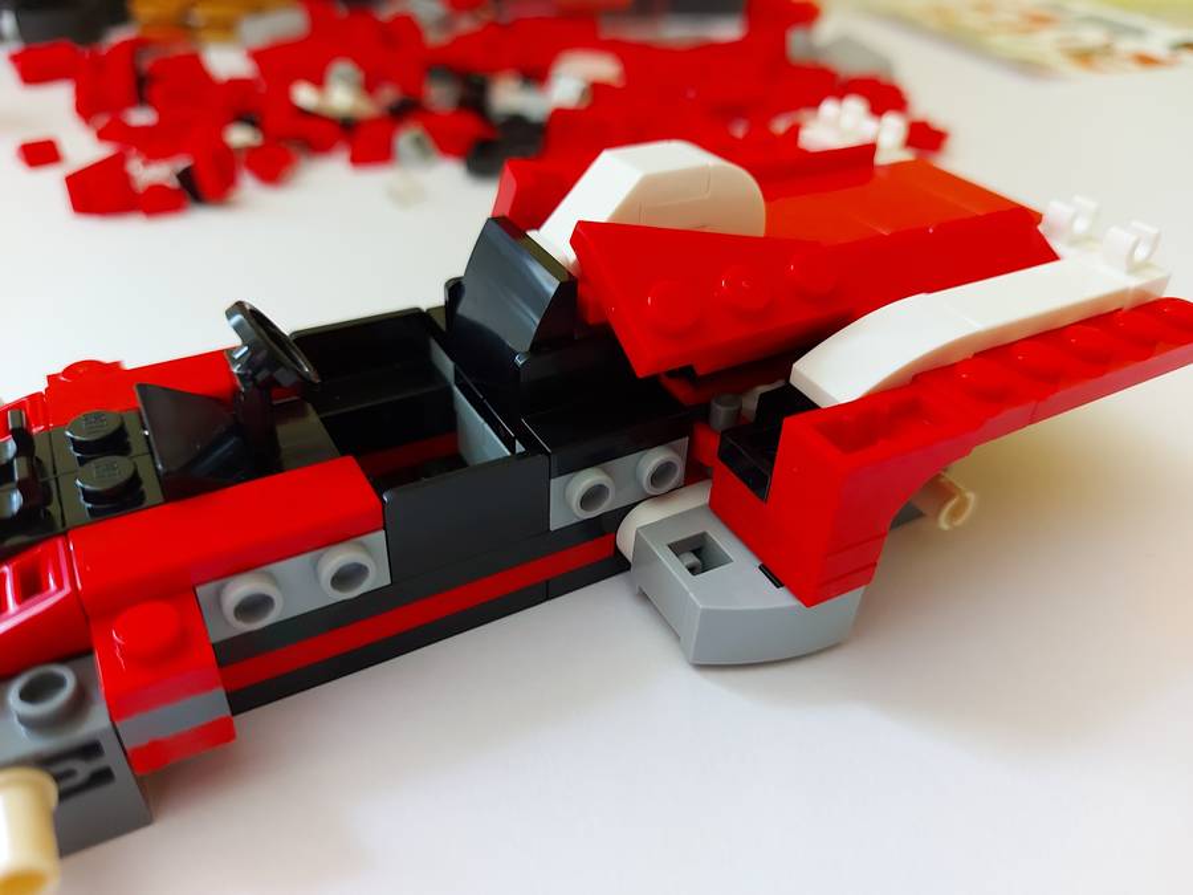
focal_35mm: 24
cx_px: 596
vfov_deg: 56.8
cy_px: 448
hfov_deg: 71.6
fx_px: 827
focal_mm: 5.23
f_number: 1.8
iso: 250
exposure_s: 1/25
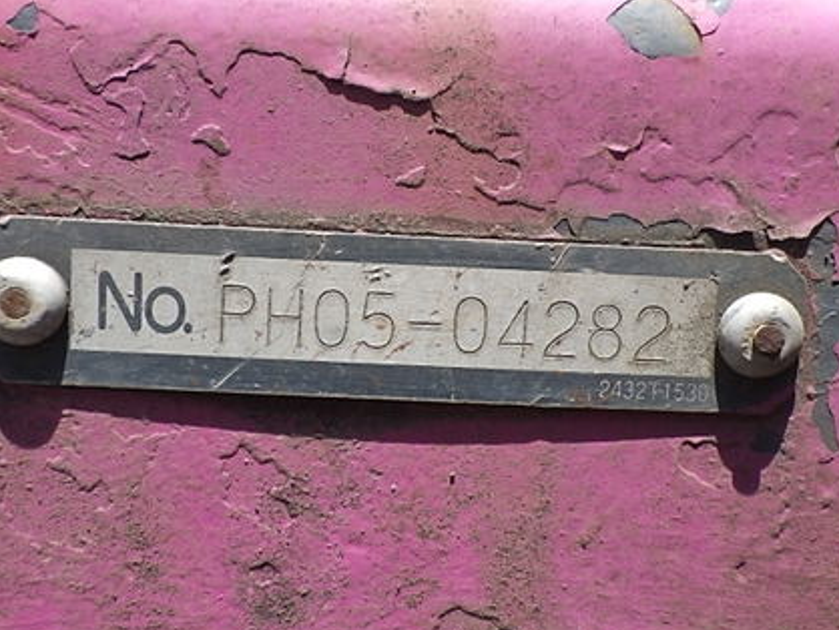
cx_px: 415
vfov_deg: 36.9
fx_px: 946
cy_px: 313
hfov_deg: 47.8
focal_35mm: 39
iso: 125
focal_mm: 6.1
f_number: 4.6
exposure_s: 1/400
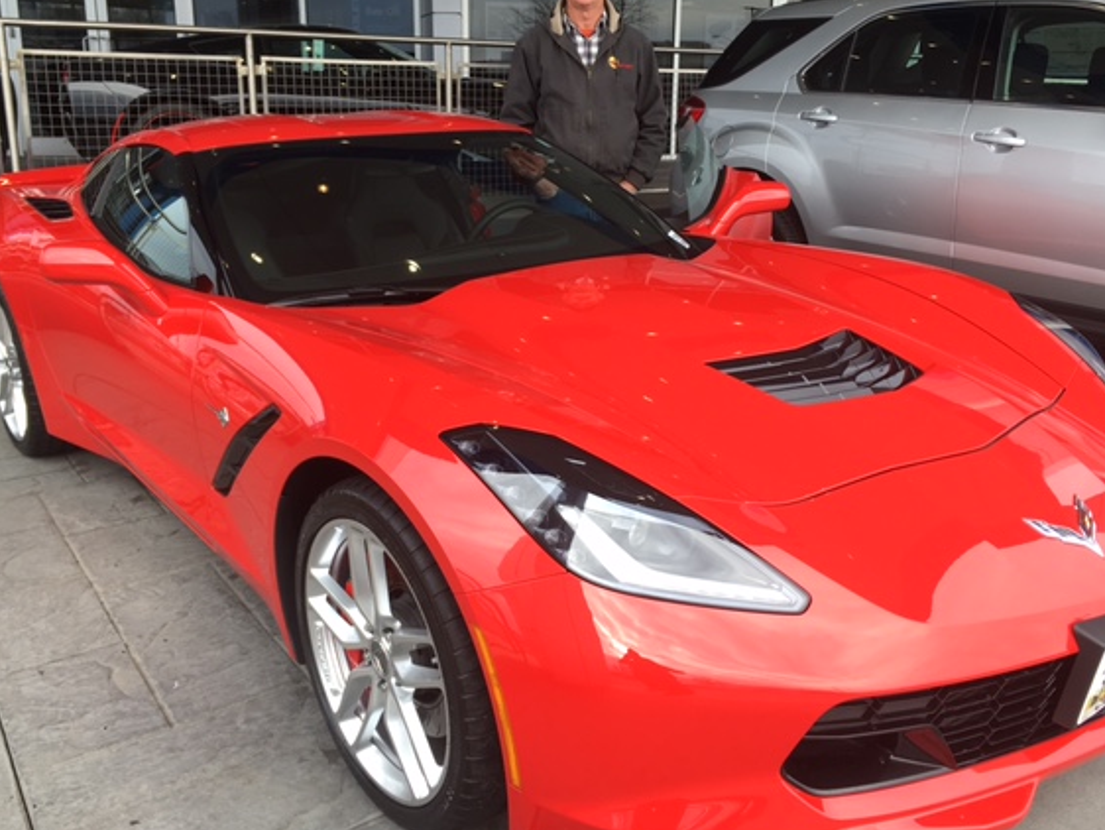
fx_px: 1054
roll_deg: -0.9
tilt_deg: -14.5
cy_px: 387
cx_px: 549
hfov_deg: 55.3
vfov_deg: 43.0
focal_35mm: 33
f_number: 2.2
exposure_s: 1/163
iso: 25
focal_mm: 4.15
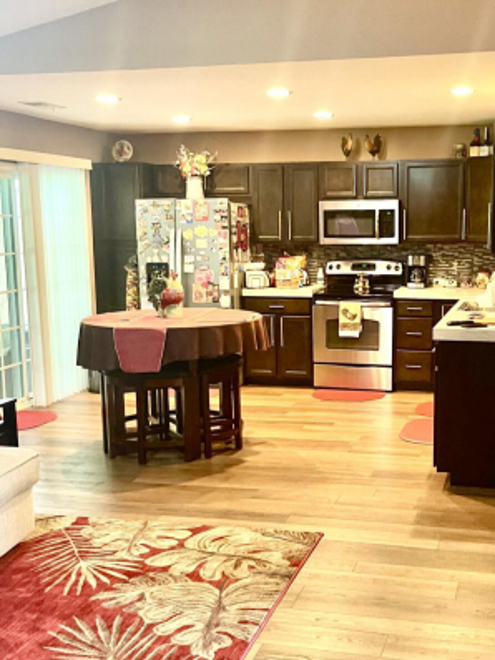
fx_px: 800
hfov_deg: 34.1
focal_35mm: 42
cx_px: 327
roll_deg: -0.2
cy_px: 350
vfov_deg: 44.8
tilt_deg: -7.4
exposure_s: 1/40
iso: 500
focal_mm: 5.1
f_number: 1.6
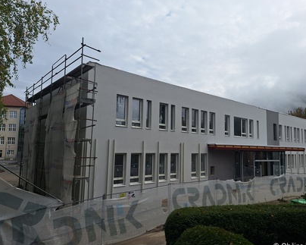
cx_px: 166
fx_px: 226
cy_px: 127
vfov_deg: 56.8
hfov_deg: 68.0
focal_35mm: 25
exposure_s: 1/3049
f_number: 1.8
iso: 40
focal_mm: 5.54
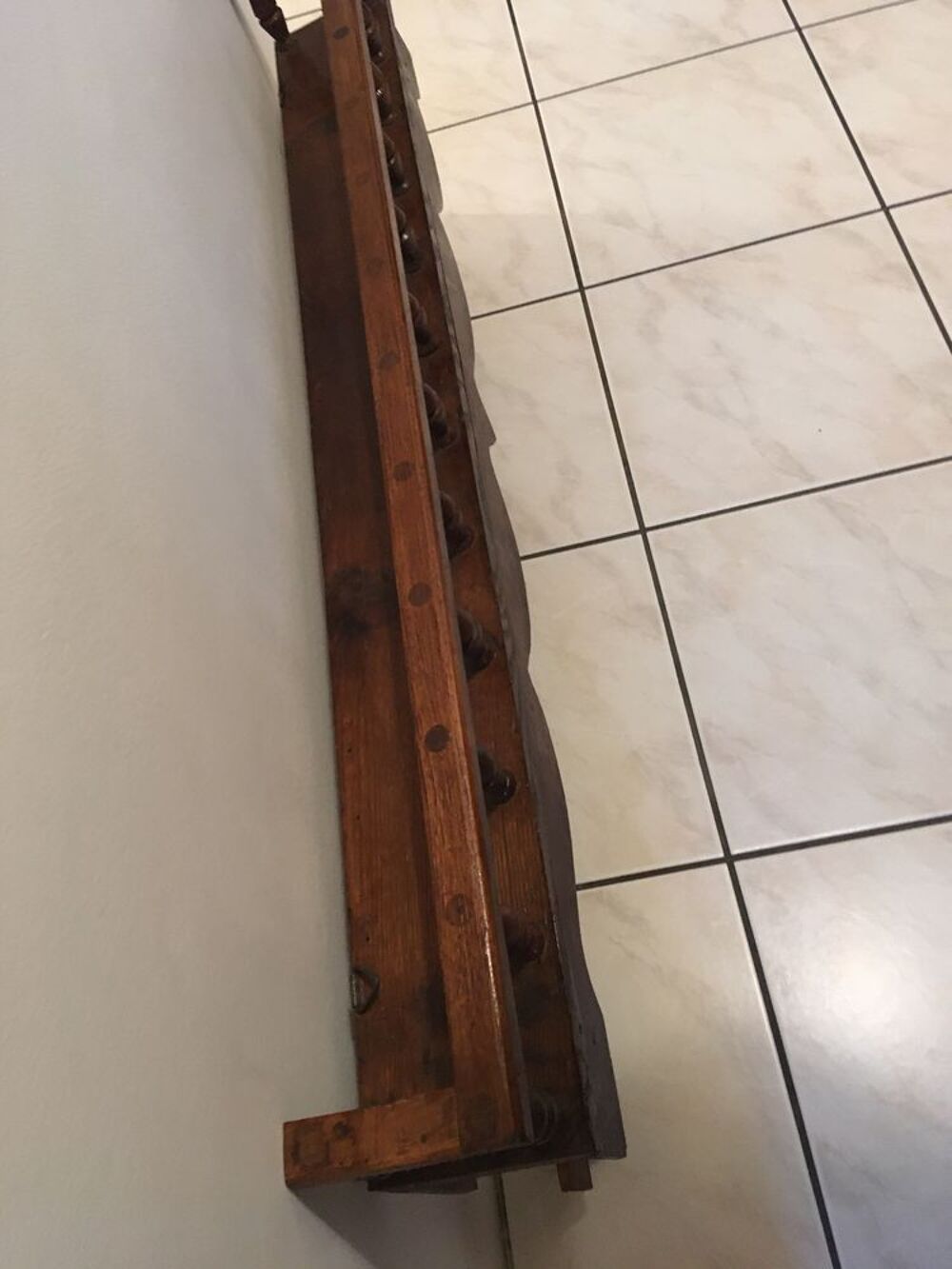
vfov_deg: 61.7
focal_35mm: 29
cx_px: 476
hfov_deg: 48.2
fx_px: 1063
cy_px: 634
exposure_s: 1/25
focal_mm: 4.15
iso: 200
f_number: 2.2
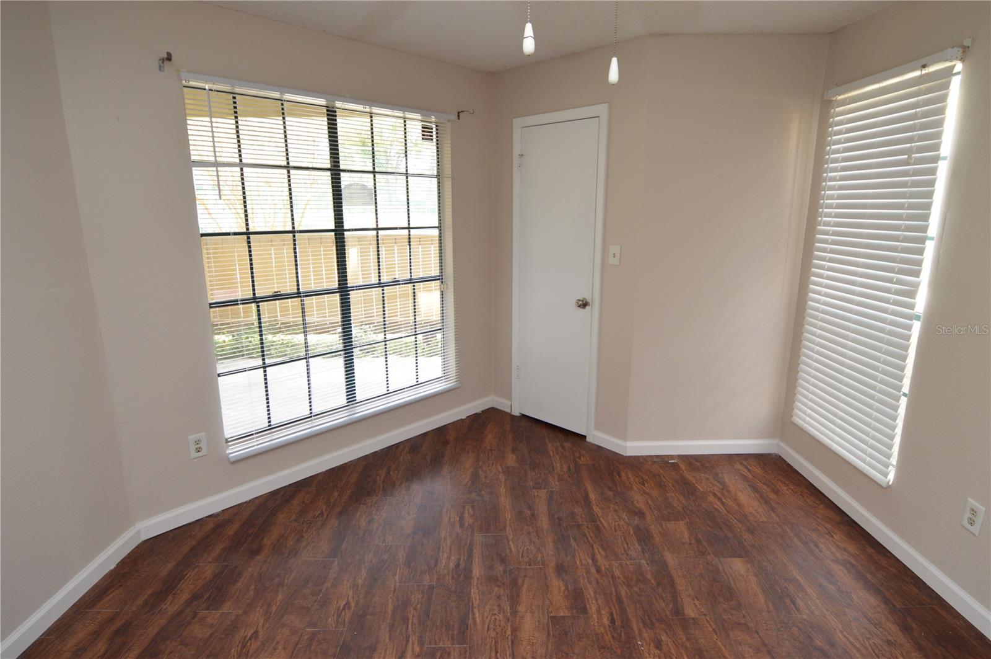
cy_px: 330
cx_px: 496
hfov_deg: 90.1
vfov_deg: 67.3
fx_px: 495
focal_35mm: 18
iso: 400
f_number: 4.5
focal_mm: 12
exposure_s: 1/100
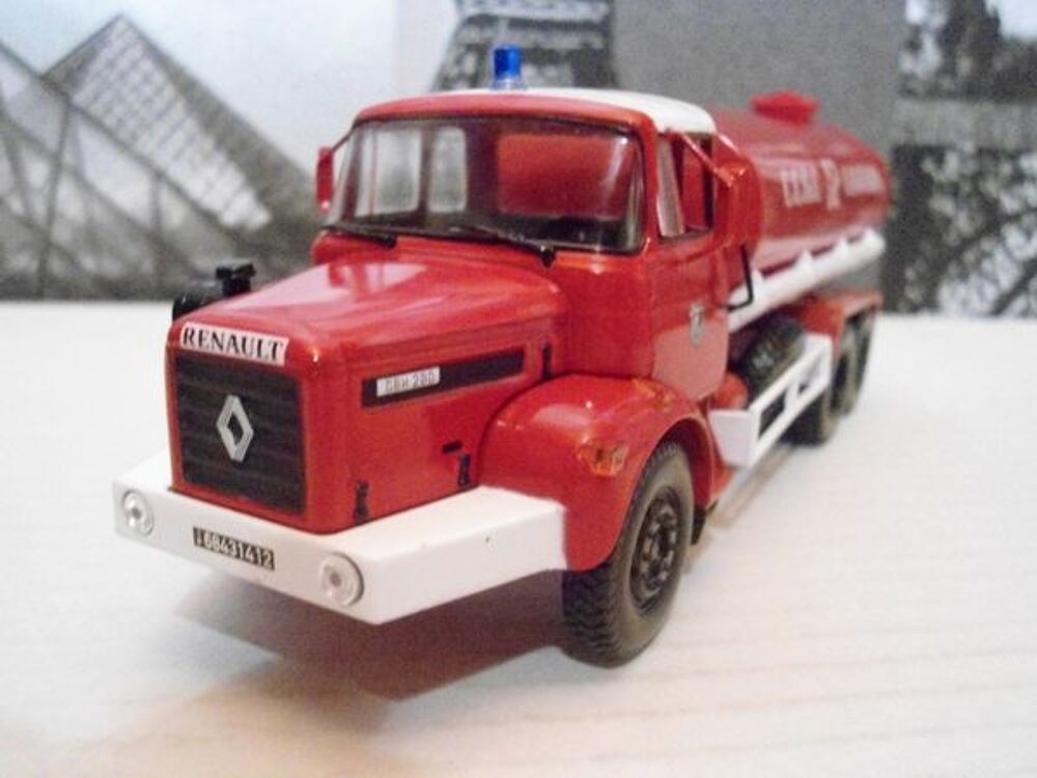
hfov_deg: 58.4
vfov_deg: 45.4
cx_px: 518
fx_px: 929
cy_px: 389
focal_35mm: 31
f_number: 3
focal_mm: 5.6
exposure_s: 1/25
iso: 1600
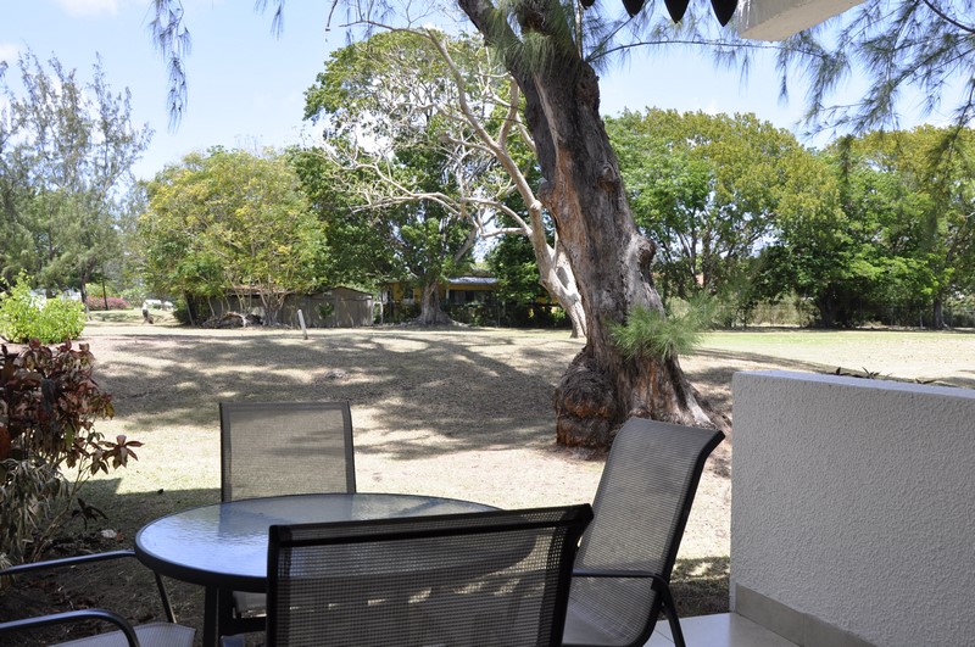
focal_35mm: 33
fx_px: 892
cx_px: 488
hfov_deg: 57.3
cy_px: 324
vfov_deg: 39.9
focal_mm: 22
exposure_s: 1/100
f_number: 10
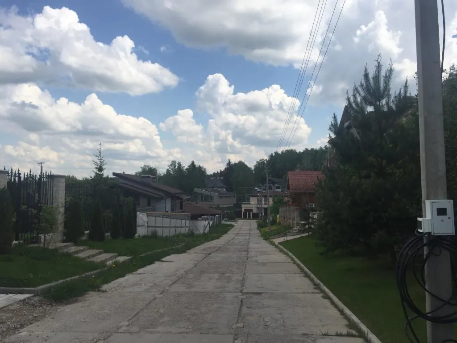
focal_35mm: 29
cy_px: 172
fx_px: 383
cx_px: 228
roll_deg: -1.6
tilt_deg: +3.1
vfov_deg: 48.2
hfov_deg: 61.7
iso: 32
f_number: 2.2
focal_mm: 4.15
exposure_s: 1/2475
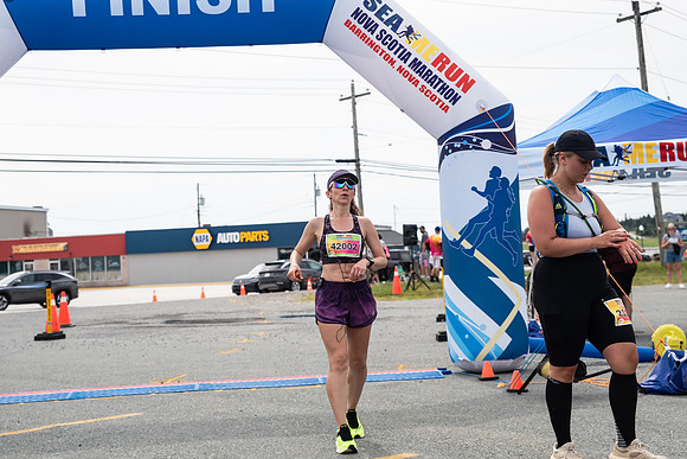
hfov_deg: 31.4
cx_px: 344
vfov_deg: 21.2
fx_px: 1222
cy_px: 203
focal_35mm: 64
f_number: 4
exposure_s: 1/3200
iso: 800
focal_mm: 56
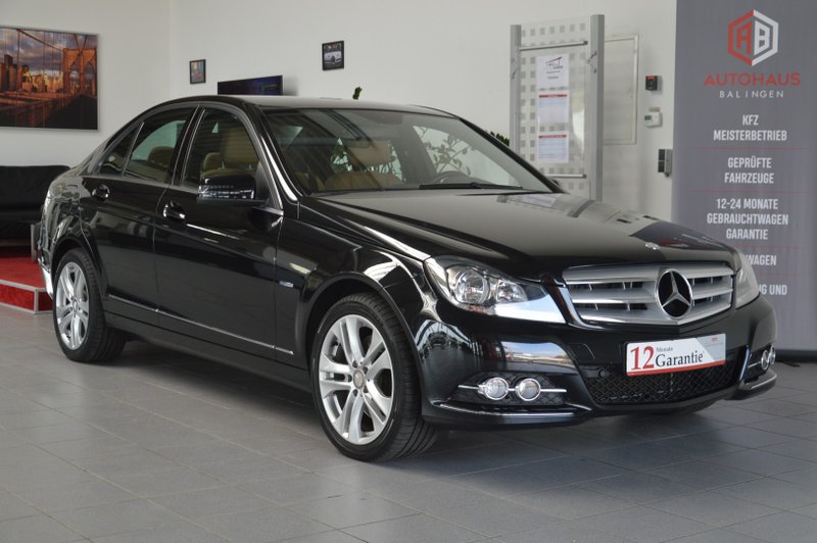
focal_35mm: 52
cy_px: 272
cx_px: 408
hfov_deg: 37.9
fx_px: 1190
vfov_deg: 25.7
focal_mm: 35
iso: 400
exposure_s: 1/125
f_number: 5.6
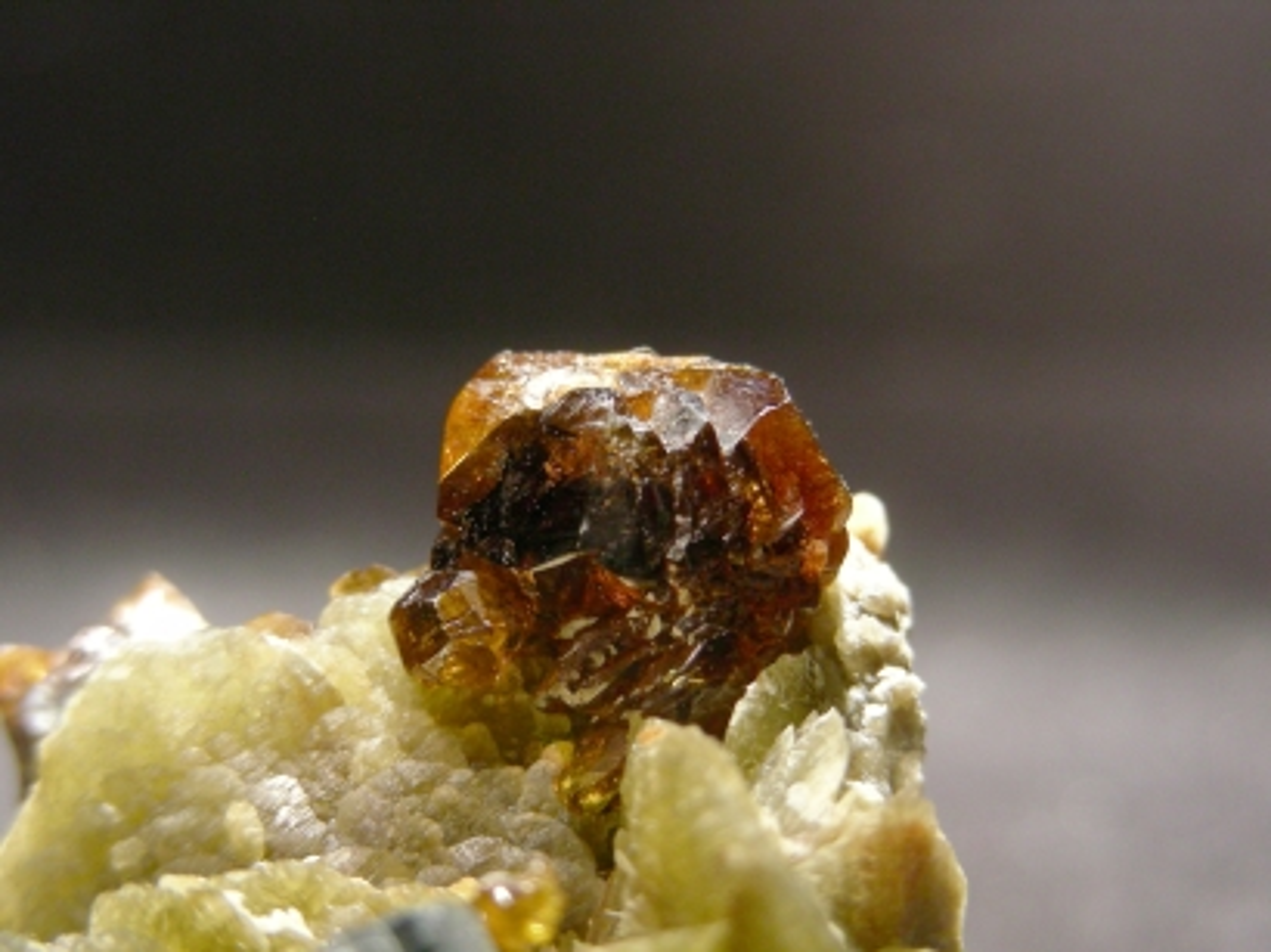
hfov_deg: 22.5
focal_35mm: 87
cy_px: 476
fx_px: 3193
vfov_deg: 17.0
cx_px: 636
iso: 200
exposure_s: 1/7
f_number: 3.5
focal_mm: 14.6
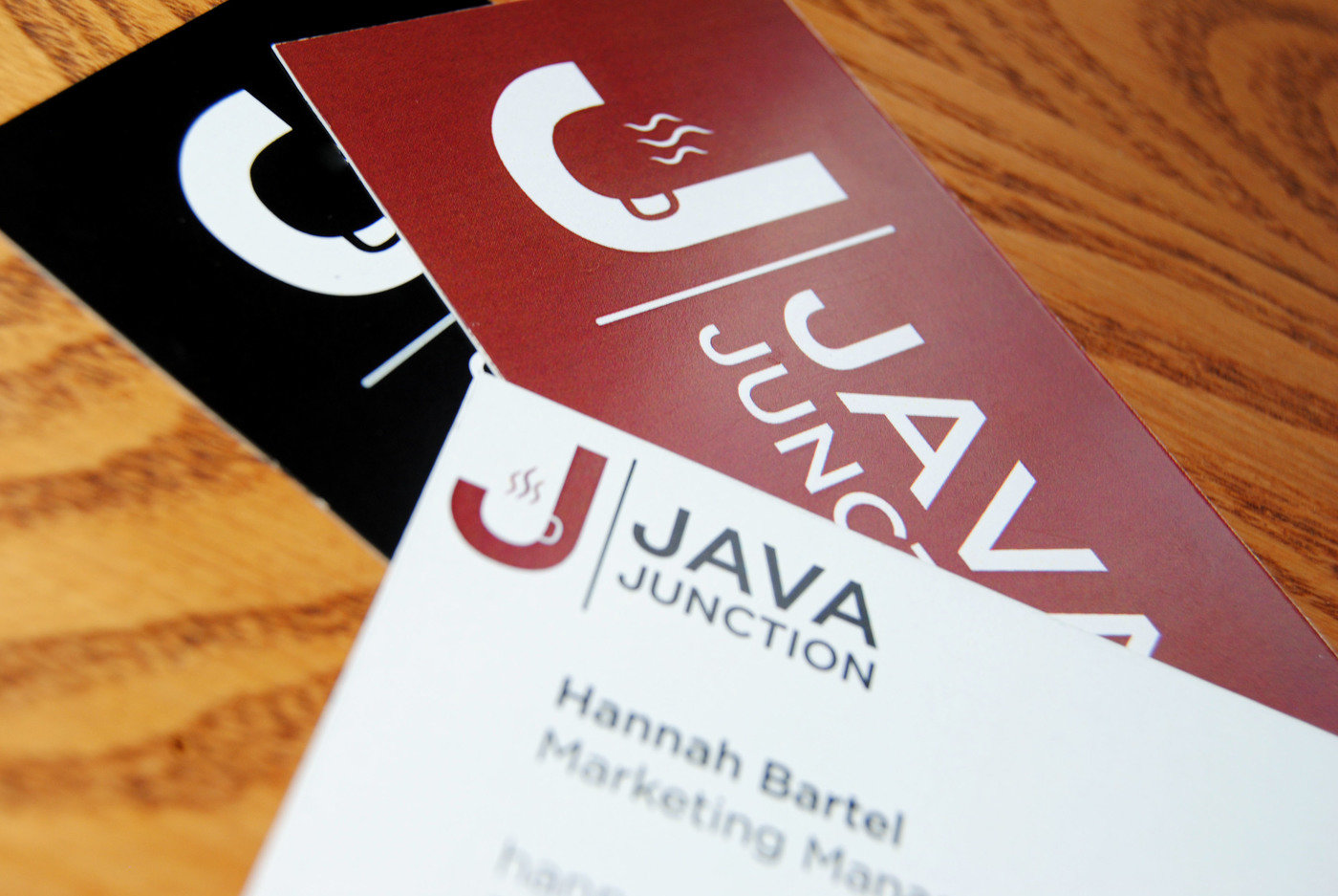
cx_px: 669
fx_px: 2121
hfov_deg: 35.0
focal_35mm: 57
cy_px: 448
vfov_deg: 23.8
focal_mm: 38
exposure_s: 1/60
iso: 200
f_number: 4.8
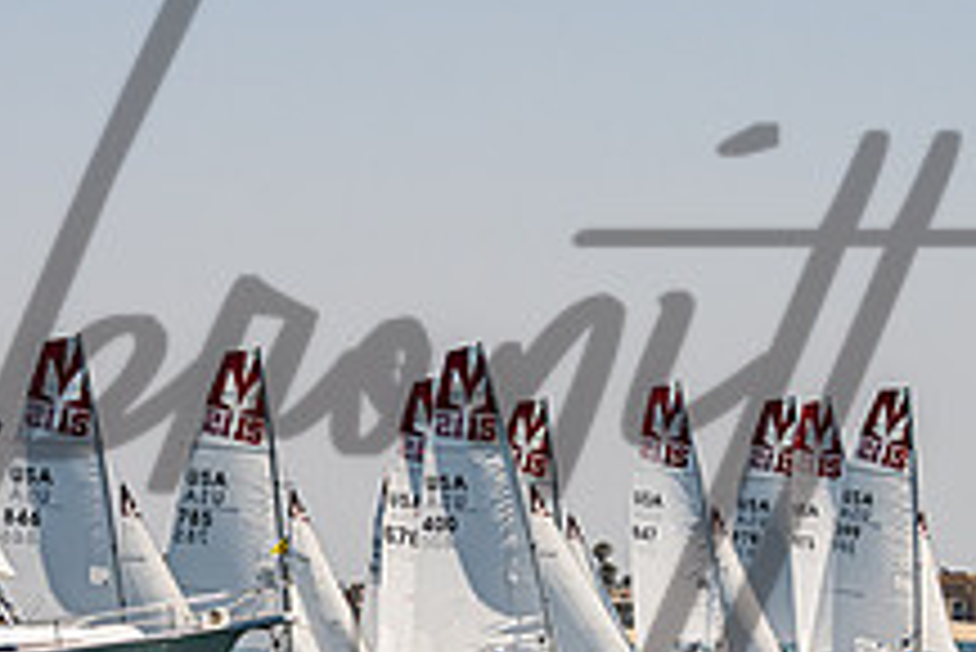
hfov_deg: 7.7
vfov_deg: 5.1
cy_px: 458
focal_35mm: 269
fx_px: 7297
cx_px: 504
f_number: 8
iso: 400
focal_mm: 84
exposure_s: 1/2000
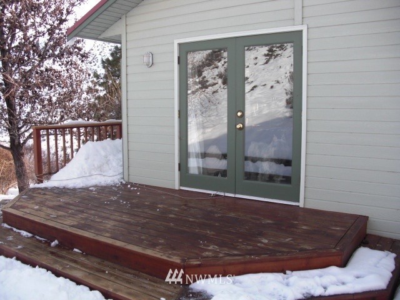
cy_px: 150
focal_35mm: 36
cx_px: 200
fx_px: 416
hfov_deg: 51.4
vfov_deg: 39.7
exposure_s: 1/320
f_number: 2.8
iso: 50
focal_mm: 6.3
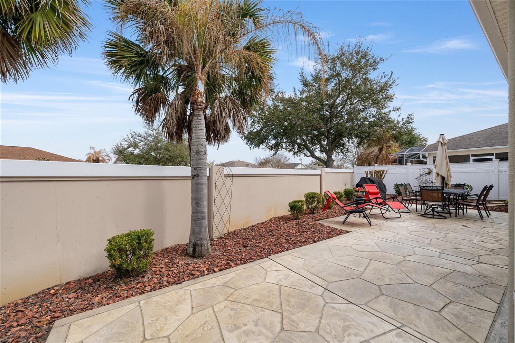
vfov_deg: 81.2
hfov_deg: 104.3
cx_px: 258
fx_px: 200
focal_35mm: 14
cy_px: 172
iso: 250
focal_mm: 14
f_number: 8
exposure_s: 1/800
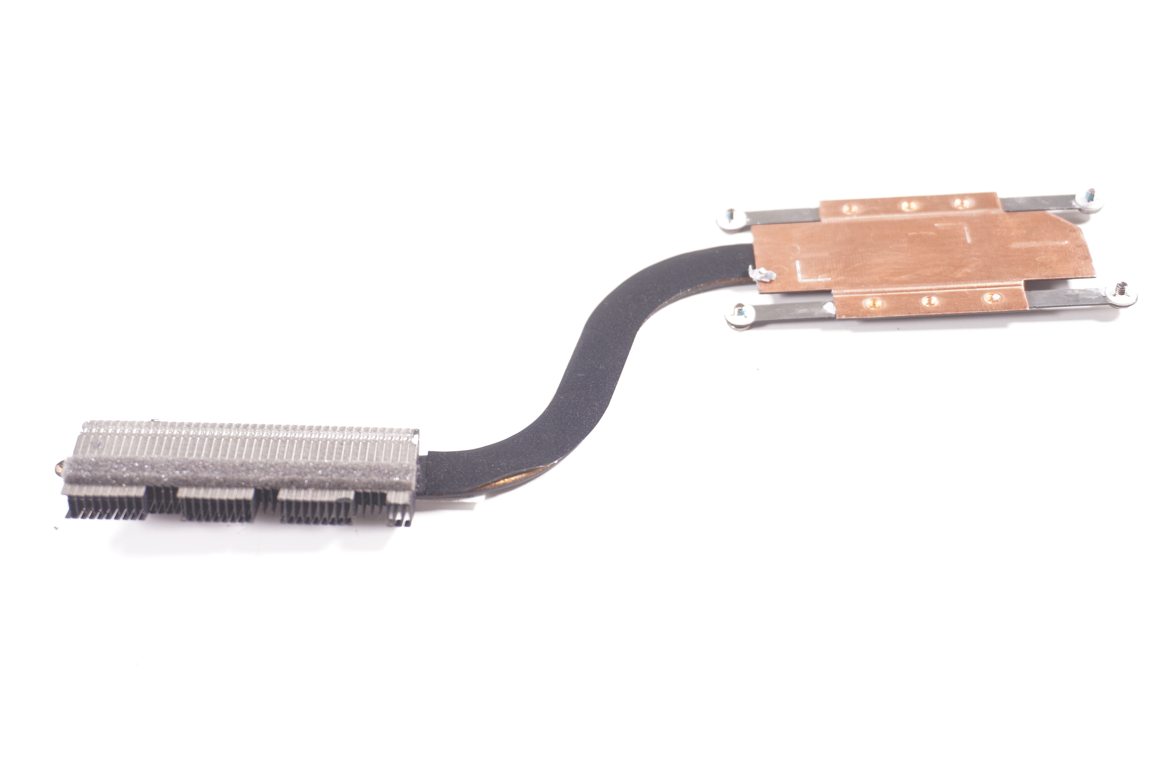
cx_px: 584
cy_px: 388
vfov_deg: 26.4
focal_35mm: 51
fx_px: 1653
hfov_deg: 38.9
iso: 640
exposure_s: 1/125
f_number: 5
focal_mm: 34
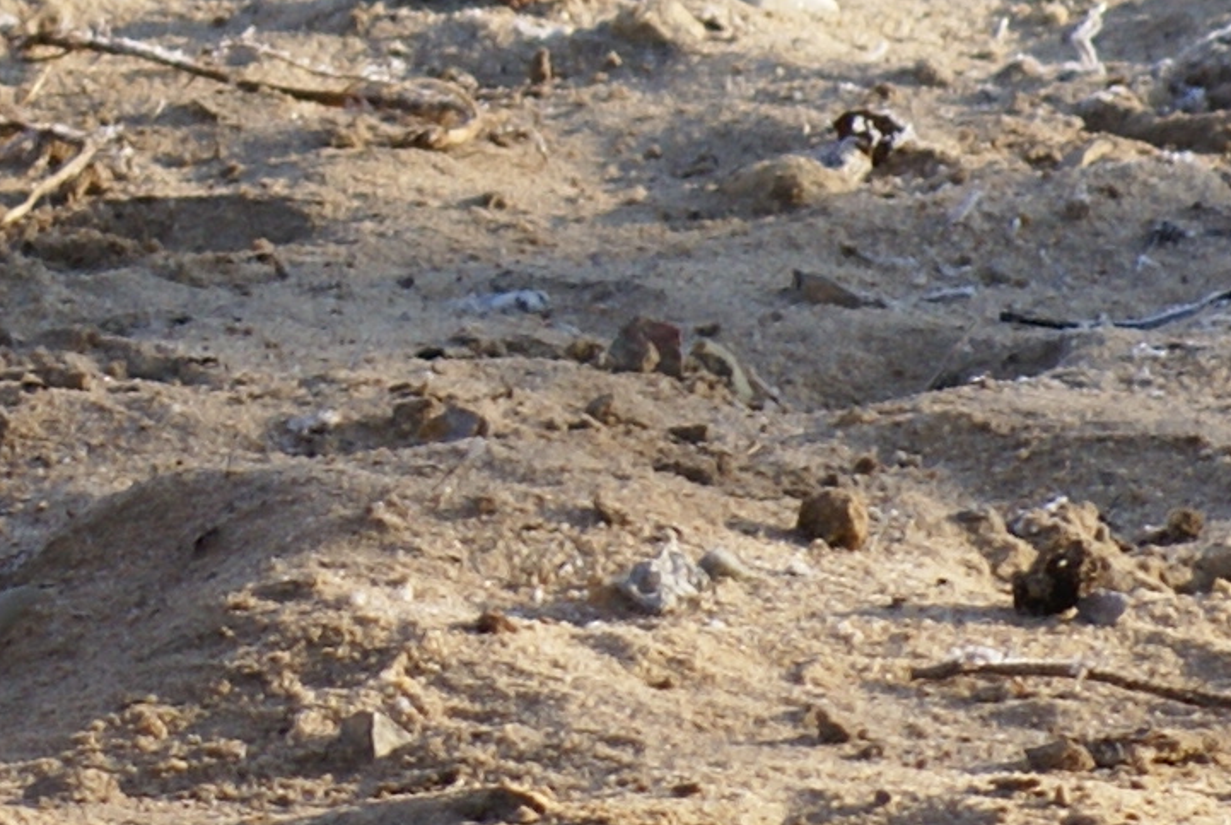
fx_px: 38592
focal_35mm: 1127
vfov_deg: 1.2
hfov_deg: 1.8
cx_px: -60
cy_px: -893
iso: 160
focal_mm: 140
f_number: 7.1
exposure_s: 1/125
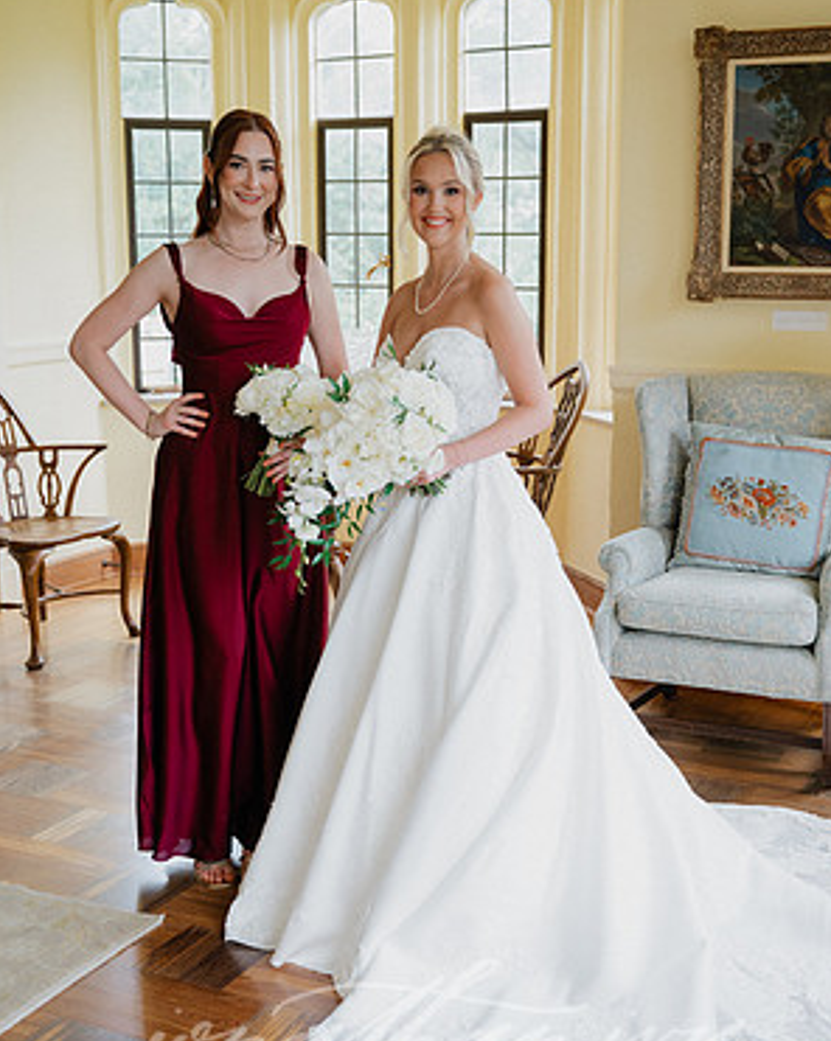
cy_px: 525
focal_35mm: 49
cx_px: 416
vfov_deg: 38.1
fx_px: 1509
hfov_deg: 30.8
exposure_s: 1/200
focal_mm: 43
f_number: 3.5
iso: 1000
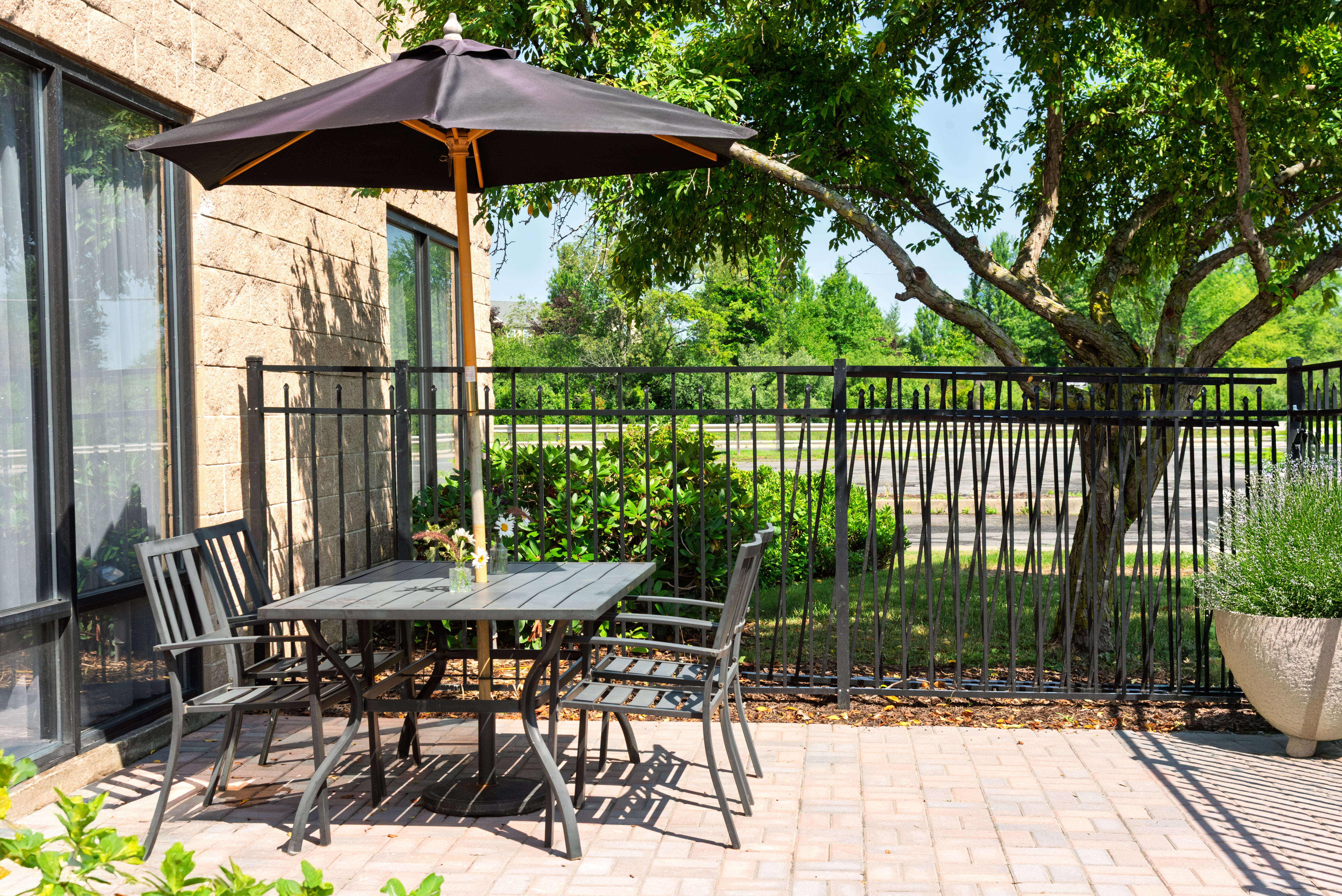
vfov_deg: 29.3
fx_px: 1715
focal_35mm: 46
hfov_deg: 42.7
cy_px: 448
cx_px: 671
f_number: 9
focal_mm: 46
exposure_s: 1/320
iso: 400
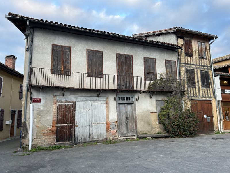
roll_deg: +1.4
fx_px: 173
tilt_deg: +9.9
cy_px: 86
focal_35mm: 26
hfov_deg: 67.3
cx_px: 115
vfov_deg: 53.1
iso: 50
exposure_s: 1/121
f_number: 1.5
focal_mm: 5.7
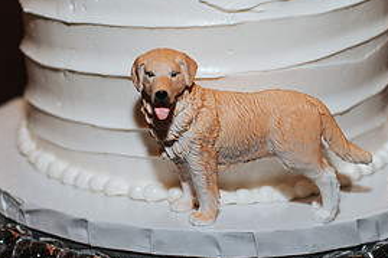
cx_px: 228
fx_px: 1163
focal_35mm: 108
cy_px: 107
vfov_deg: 12.7
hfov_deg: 18.9
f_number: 4
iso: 800
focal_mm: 50
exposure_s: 1/200
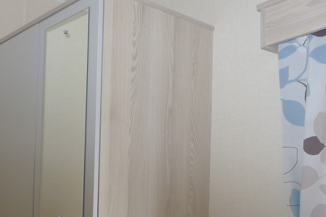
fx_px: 561
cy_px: 259
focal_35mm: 62
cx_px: 89
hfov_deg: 31.9
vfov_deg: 20.5
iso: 100
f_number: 2
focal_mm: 5.1
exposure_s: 1/80
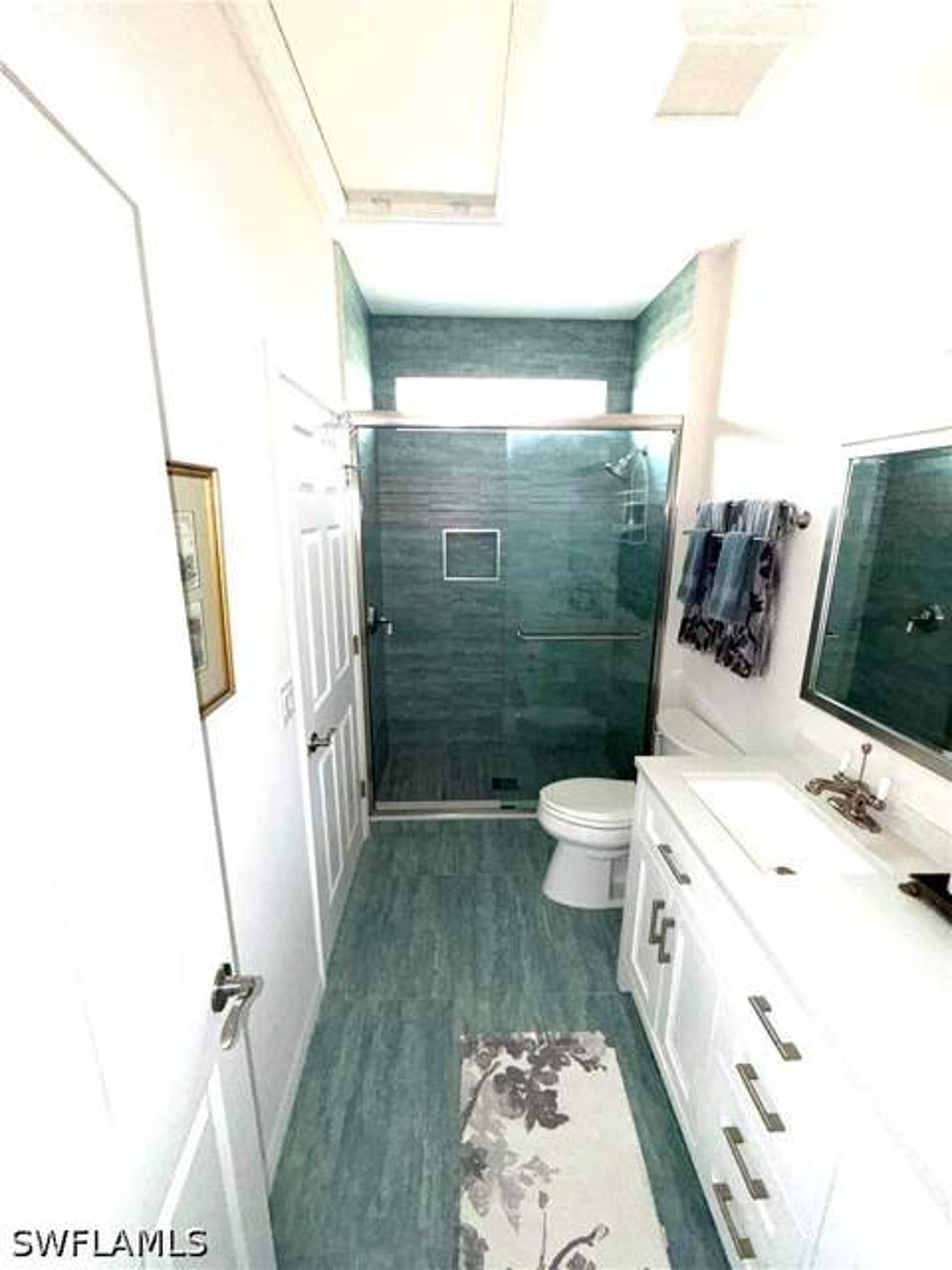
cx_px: 476
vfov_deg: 102.1
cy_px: 635
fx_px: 513
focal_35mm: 14
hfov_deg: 85.7
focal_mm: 2.22
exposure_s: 1/60
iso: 100
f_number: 2.2
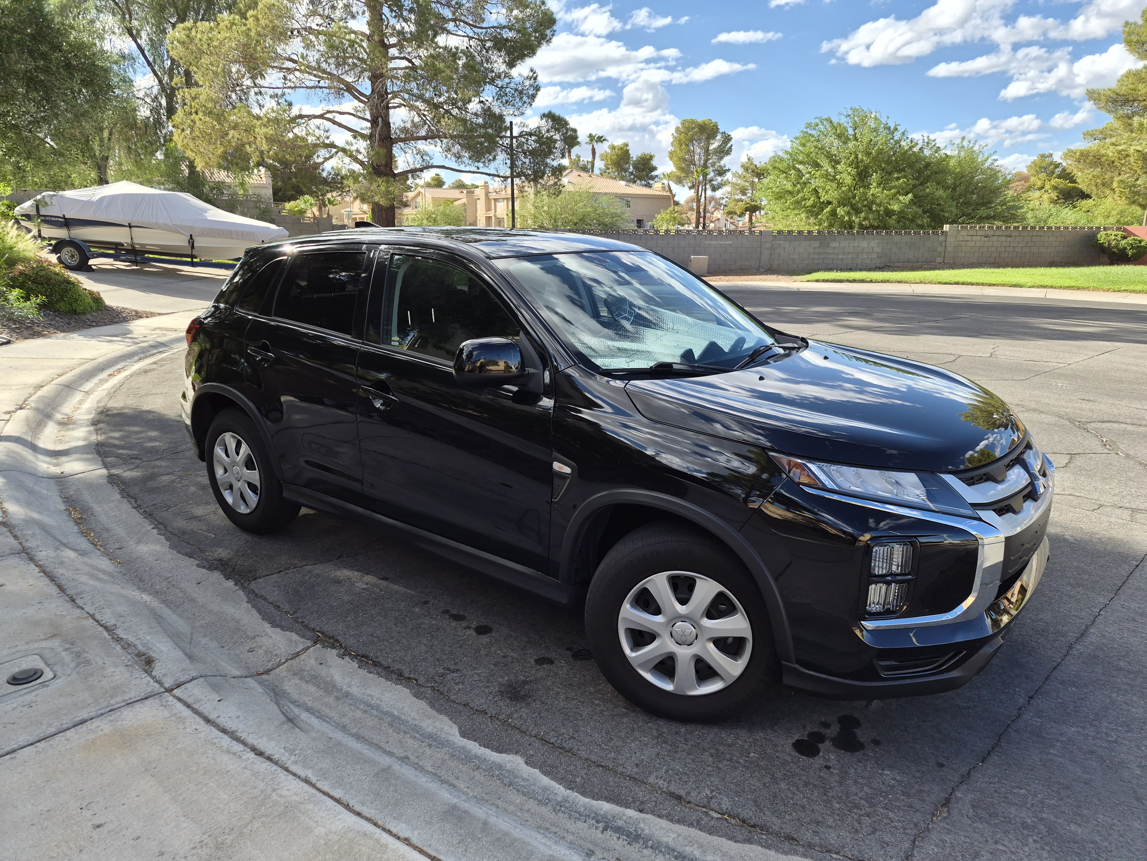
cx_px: 574
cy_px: 430
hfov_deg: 73.9
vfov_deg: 58.9
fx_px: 762
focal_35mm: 23
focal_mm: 5.4
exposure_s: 1/2960
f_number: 1.8
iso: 80
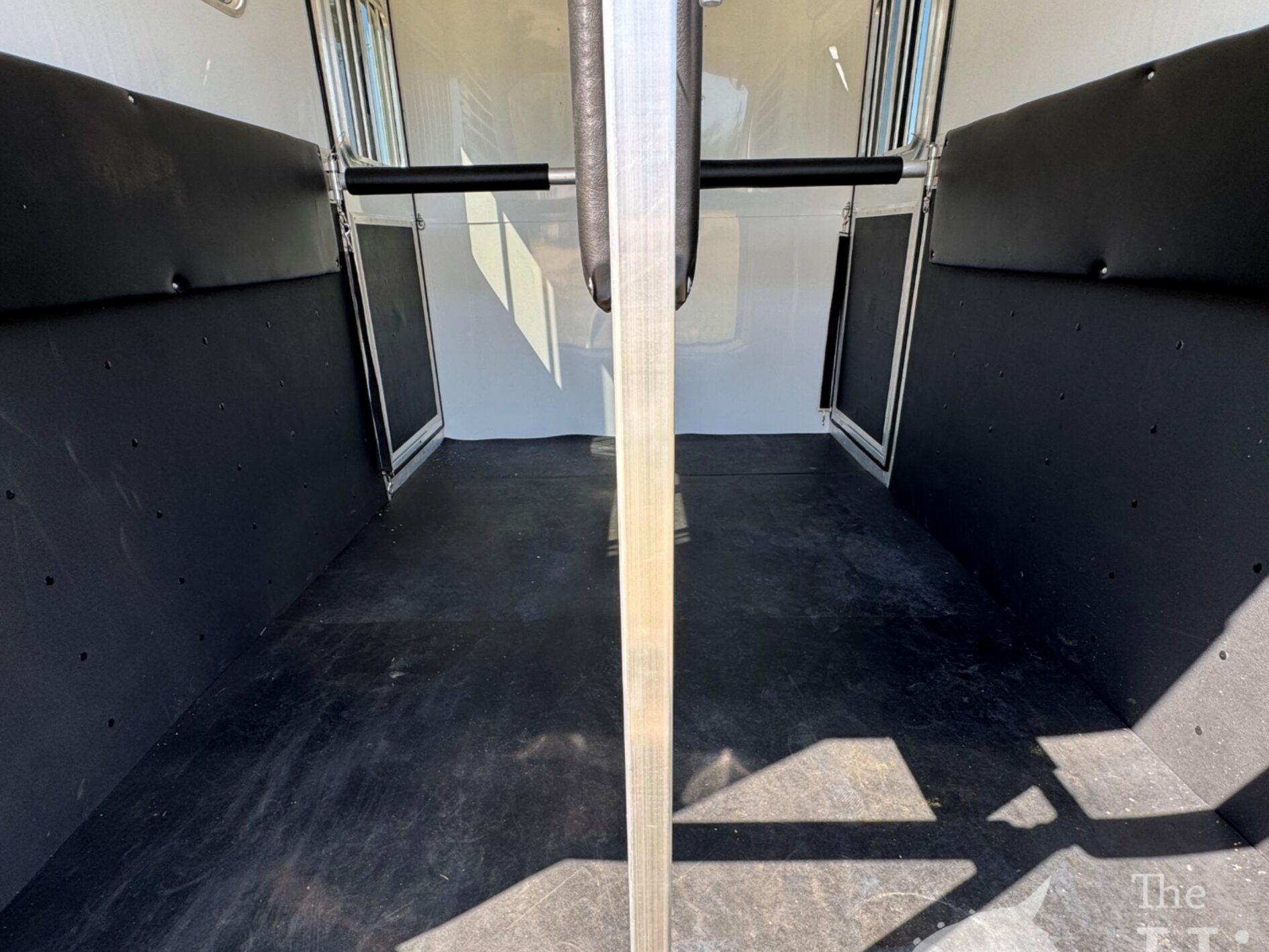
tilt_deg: -23.0
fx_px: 697
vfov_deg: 68.3
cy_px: 550
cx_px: 629
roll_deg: +1.4
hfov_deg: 84.7
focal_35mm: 19
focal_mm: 2.22
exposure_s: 1/140
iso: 40
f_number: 2.2
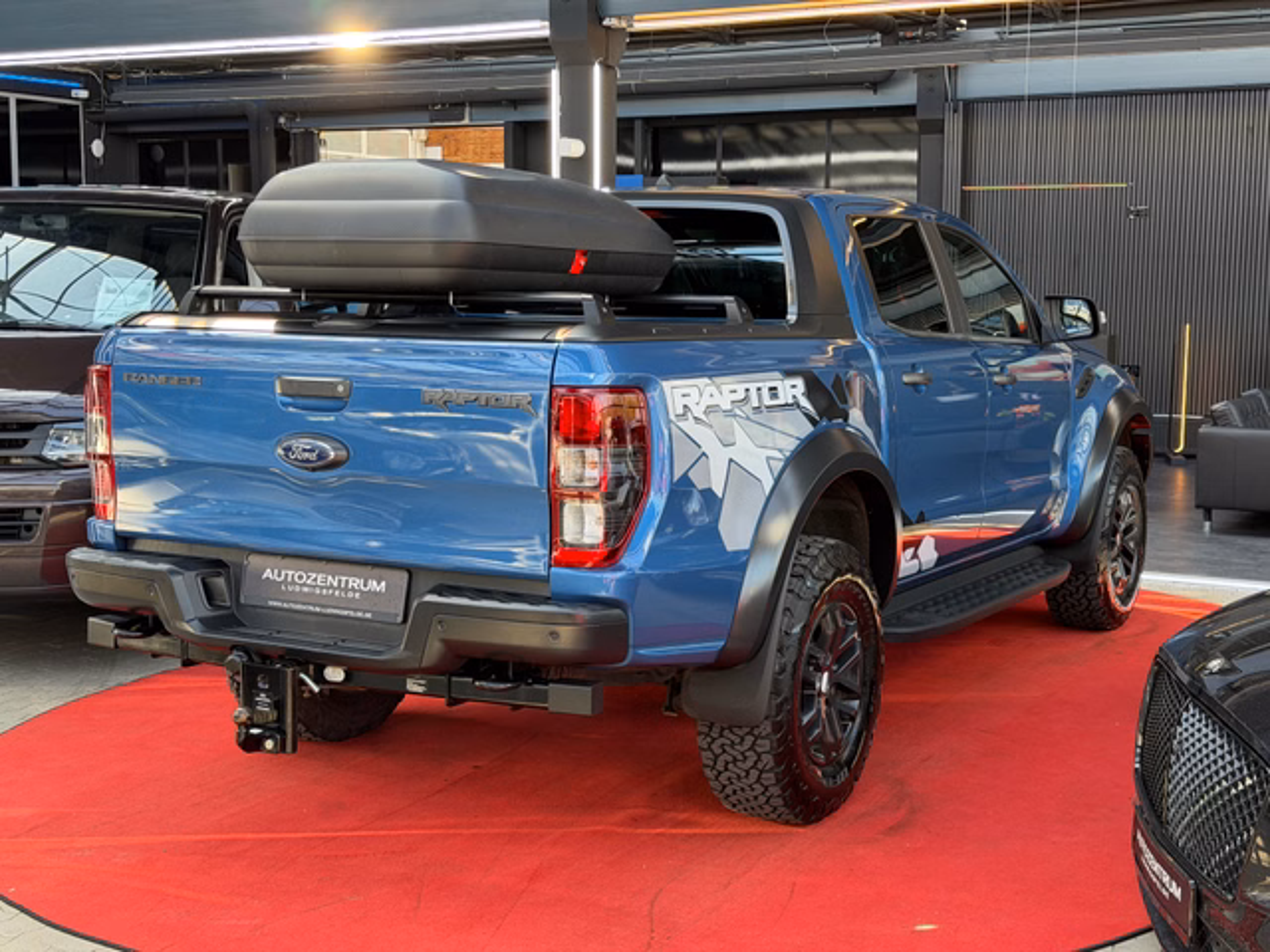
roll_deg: -0.2
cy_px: 476
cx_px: 635
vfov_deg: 30.3
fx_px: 1761
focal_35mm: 48
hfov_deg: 39.7
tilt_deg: -7.5
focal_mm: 6.76
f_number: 1.78
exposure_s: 1/100
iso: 64
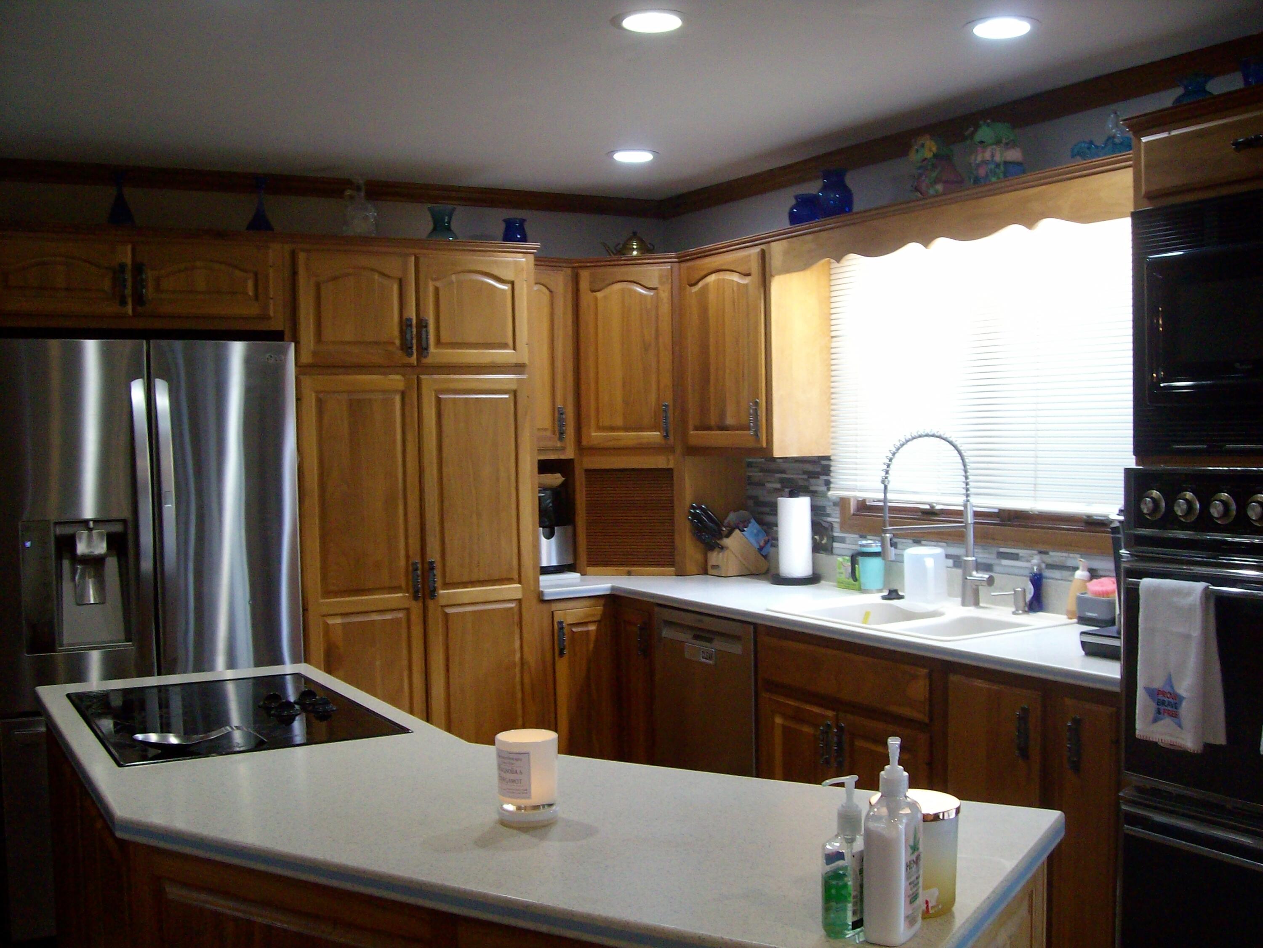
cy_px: 474
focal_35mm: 35
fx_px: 1277
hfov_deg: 52.6
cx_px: 632
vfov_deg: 40.7
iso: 200
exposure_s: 1/40
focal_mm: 5.8
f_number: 2.8
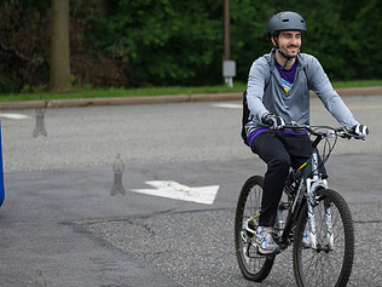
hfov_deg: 14.0
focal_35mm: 141
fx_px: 1556
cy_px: 116
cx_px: 273
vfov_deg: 10.5
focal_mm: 80
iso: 200
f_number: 3.5
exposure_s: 1/800
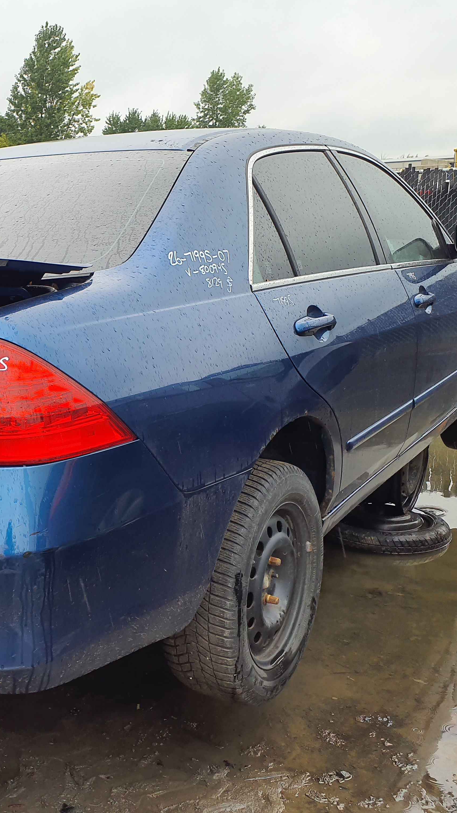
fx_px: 862
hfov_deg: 28.2
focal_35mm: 40
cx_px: 19
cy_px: 406
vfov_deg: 50.5
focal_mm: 3.58
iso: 40
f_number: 1.9
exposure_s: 1/212
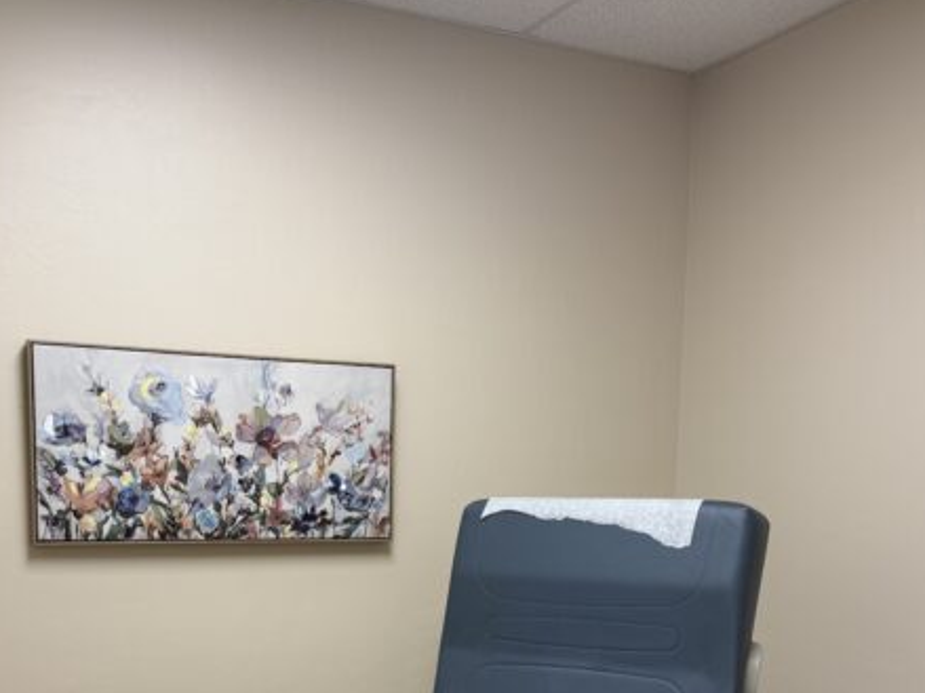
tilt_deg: -5.3
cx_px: 417
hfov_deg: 44.7
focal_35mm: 42
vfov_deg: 32.9
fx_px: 1122
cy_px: 594
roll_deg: -0.9
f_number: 1.78
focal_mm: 6.76
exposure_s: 1/120
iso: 125
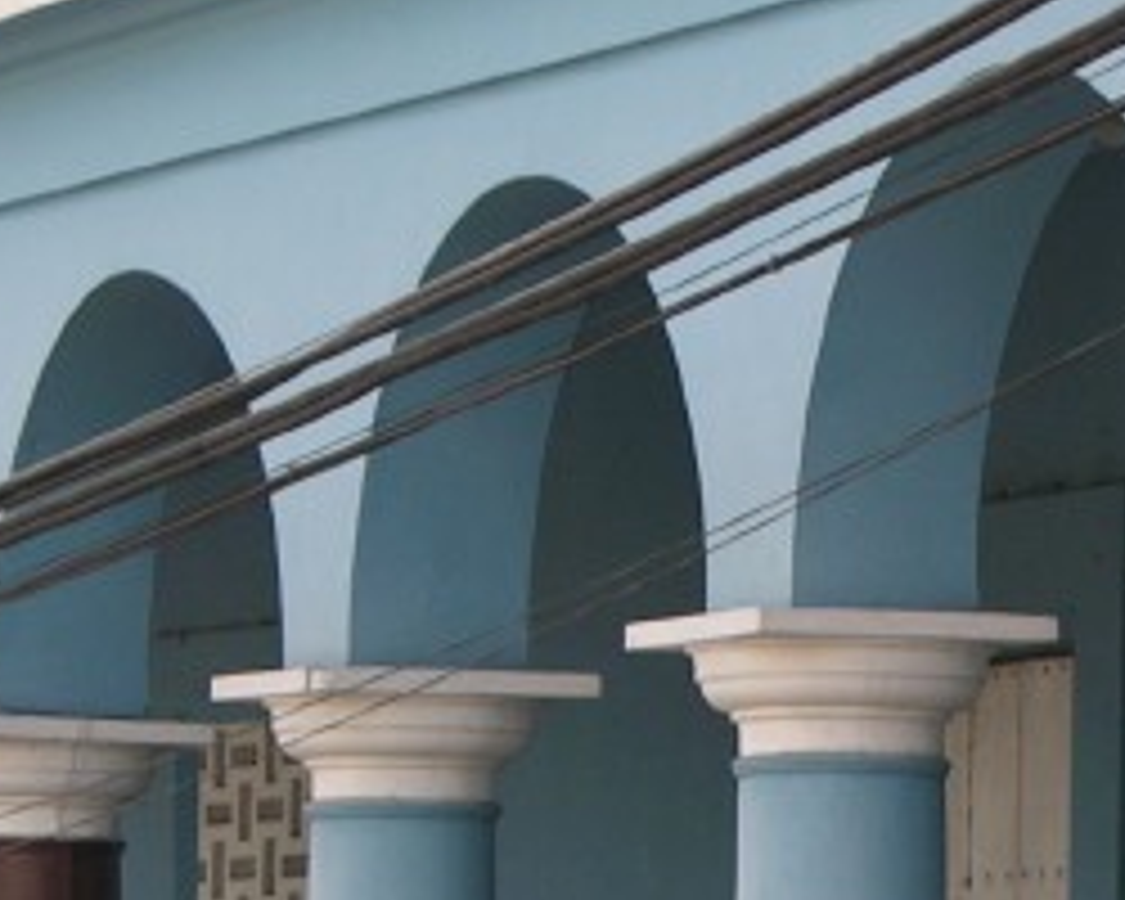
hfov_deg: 5.9
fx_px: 10921
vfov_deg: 4.7
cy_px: 1094
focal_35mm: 328
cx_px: 720
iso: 50
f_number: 3.9
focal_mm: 21
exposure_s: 1/169
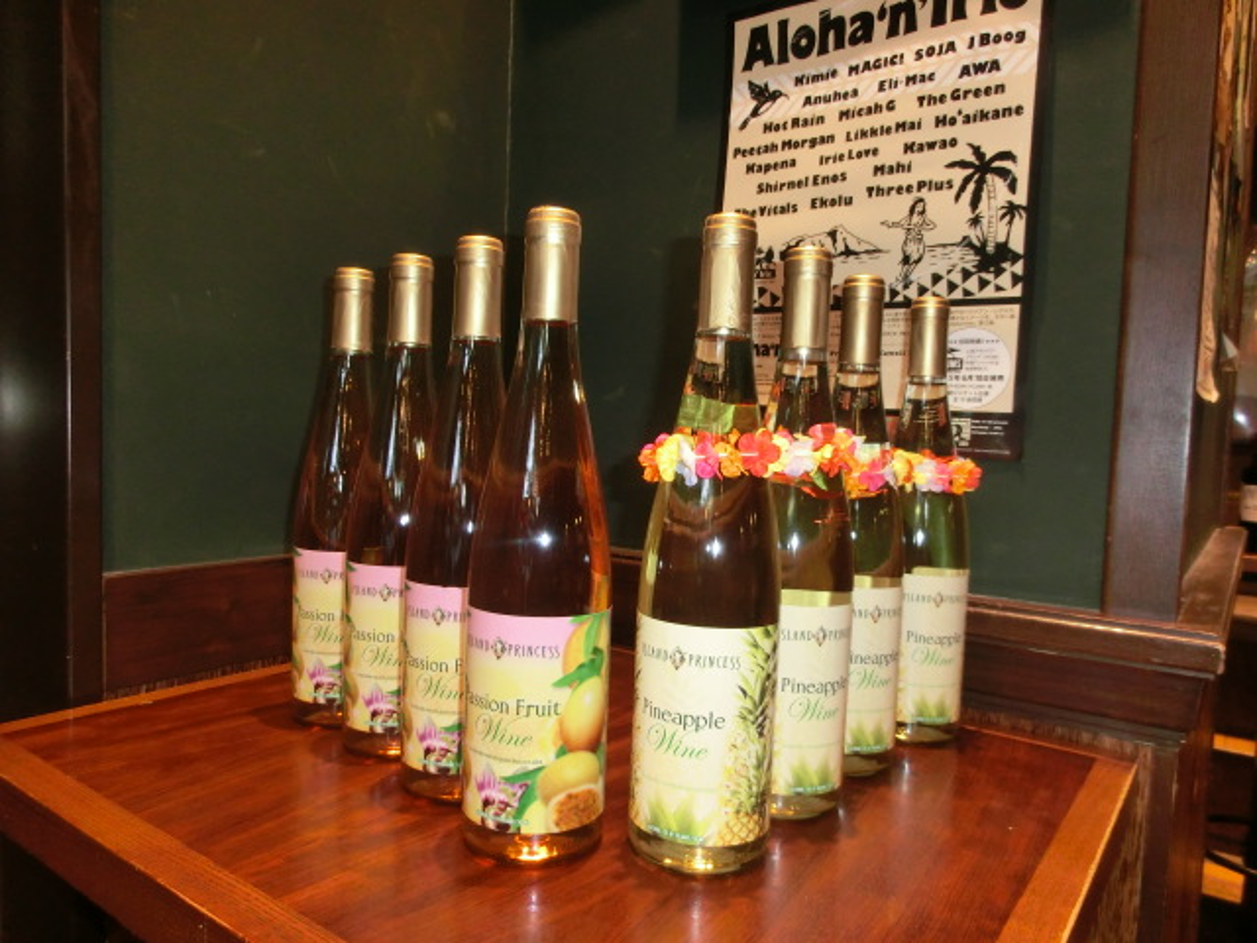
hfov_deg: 71.6
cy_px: 472
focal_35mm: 24
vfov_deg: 56.8
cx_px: 628
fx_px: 872
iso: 400
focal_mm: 4.24
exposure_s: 1/30
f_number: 3
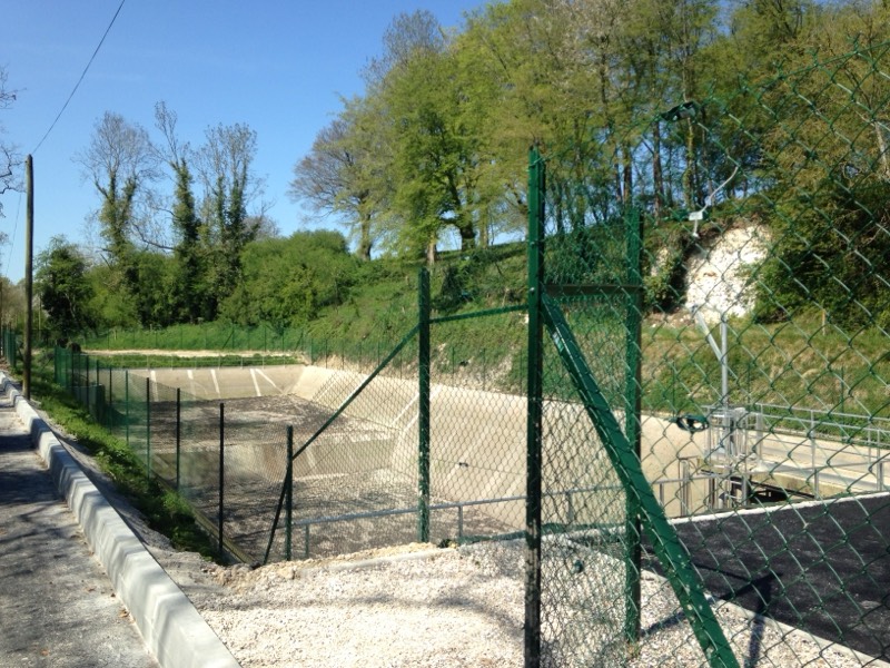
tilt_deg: -3.5
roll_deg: -0.6
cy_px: 334
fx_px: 848
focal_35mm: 33
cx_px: 445
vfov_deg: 42.9
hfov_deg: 55.4
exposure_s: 1/1178
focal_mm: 4.12
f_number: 2.4
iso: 50
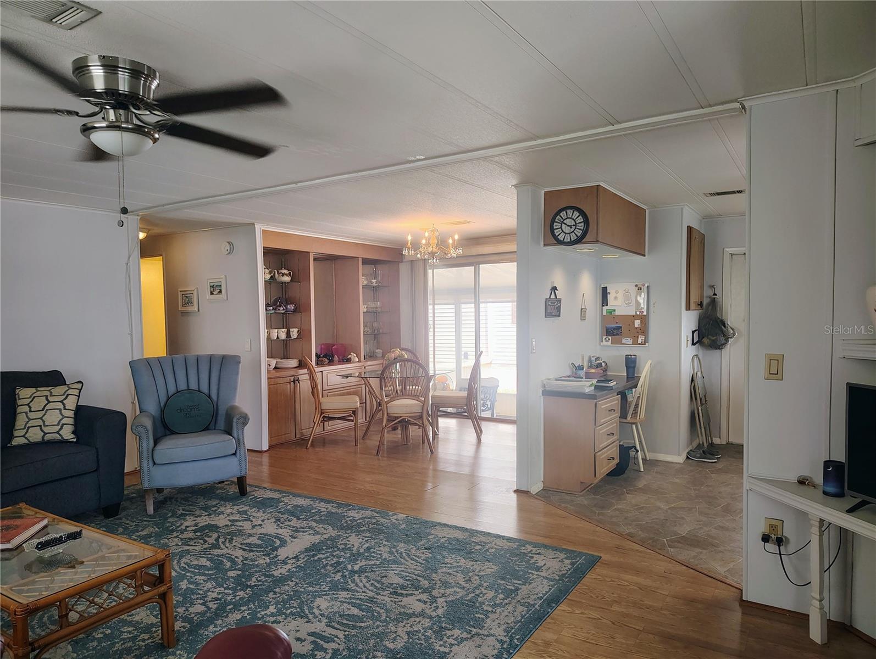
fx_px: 608
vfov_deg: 56.9
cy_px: 330
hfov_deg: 71.5
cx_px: 438
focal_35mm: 24
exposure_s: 1/60
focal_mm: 5.56
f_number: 1.8
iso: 644
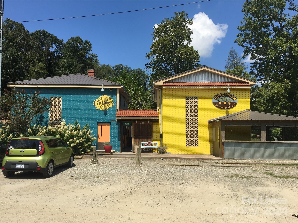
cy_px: 112
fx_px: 250
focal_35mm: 29
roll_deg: -0.5
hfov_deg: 61.7
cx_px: 149
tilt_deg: +5.4
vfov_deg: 48.2
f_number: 2.2
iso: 25
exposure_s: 1/1789
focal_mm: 4.15
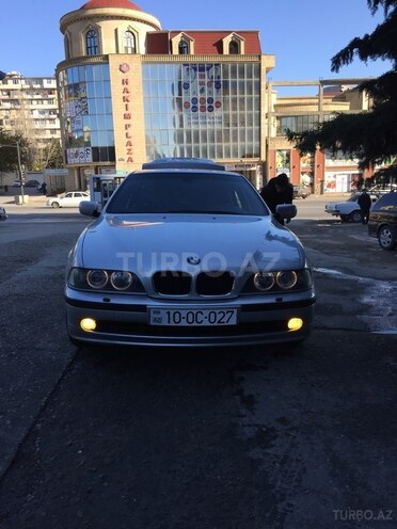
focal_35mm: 29
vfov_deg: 61.7
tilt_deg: -10.8
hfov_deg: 48.2
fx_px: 443
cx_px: 198
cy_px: 264
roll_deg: +2.5
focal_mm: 4.15
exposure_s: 1/807
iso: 32
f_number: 2.2
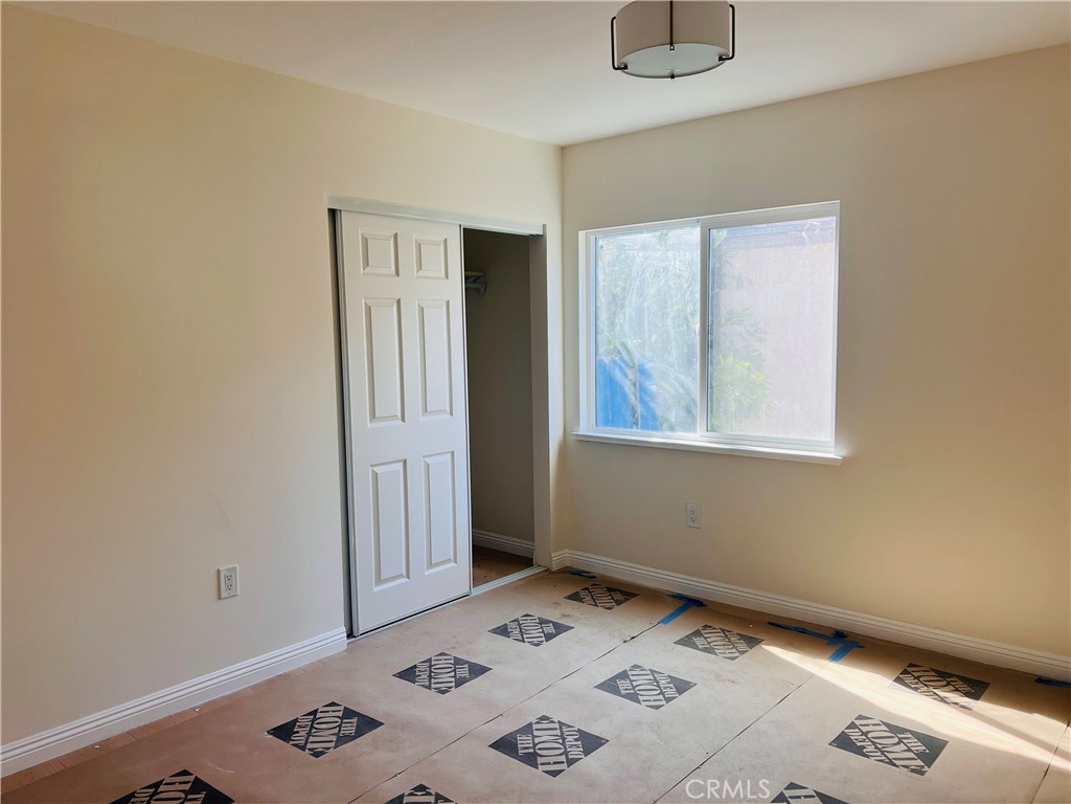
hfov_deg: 67.3
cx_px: 536
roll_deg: +1.3
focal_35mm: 26
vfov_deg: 53.1
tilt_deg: -6.1
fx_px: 804
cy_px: 402
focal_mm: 5.7
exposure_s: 1/148
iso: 32
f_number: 1.5
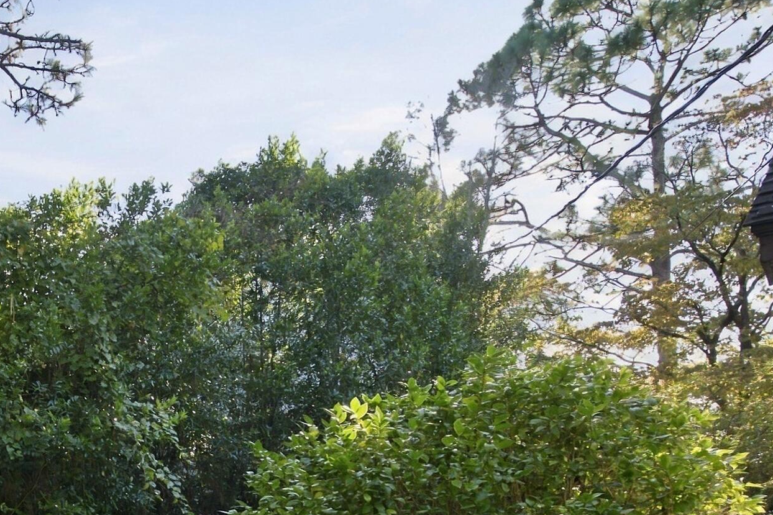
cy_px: 515
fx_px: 880
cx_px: -6
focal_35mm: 41
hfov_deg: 41.1
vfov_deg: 30.3
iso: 400
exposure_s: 1/200
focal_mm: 17
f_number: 5.6
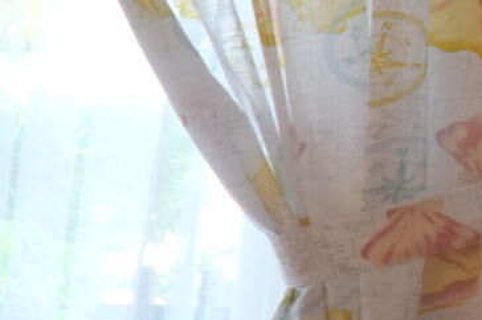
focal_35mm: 99
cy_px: 381
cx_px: -1006
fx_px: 1324
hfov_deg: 11.1
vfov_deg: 13.4
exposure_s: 1/100
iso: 400
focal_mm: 10
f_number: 5
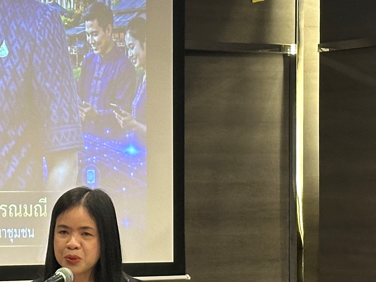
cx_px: -31
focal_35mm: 177
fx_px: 1923
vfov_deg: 8.4
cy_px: 246
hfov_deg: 11.0
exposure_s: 1/50
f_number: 1.8
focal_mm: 6.86
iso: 160
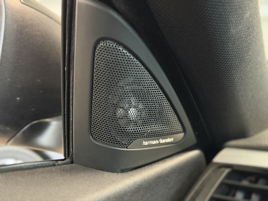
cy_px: 100
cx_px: 134
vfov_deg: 30.3
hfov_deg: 39.7
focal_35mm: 48
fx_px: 372
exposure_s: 1/28
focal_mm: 6.76
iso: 800
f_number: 1.78
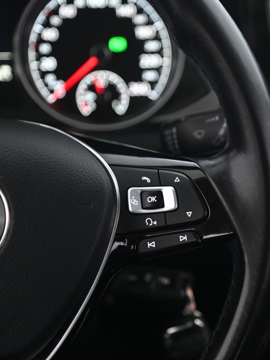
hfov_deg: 11.9
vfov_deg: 15.9
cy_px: 180
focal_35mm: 124
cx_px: 215
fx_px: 1290
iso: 2000
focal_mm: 85
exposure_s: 1/15
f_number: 4
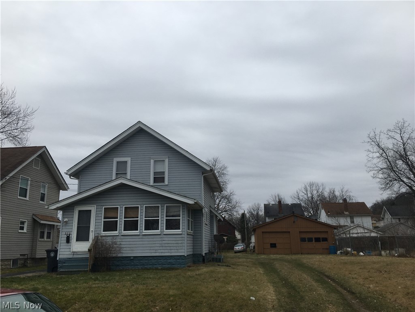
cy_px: 156
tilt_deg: +14.0
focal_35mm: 29
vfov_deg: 48.2
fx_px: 348
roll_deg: +0.0
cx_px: 208
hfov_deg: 61.7
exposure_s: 1/1479
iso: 25
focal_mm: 4.15
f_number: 2.2
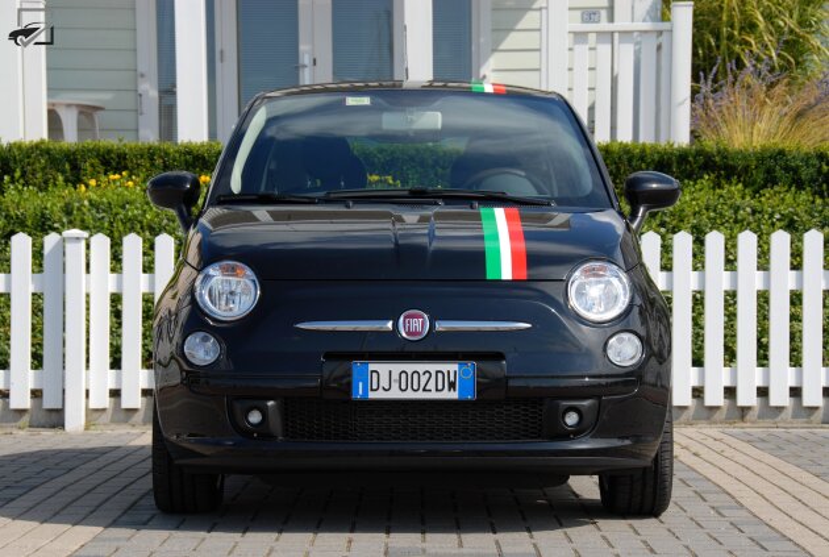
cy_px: 278
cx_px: 414
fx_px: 2077
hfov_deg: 22.6
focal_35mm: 90
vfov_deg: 15.3
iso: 100
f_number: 7.1
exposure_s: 1/250
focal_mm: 60
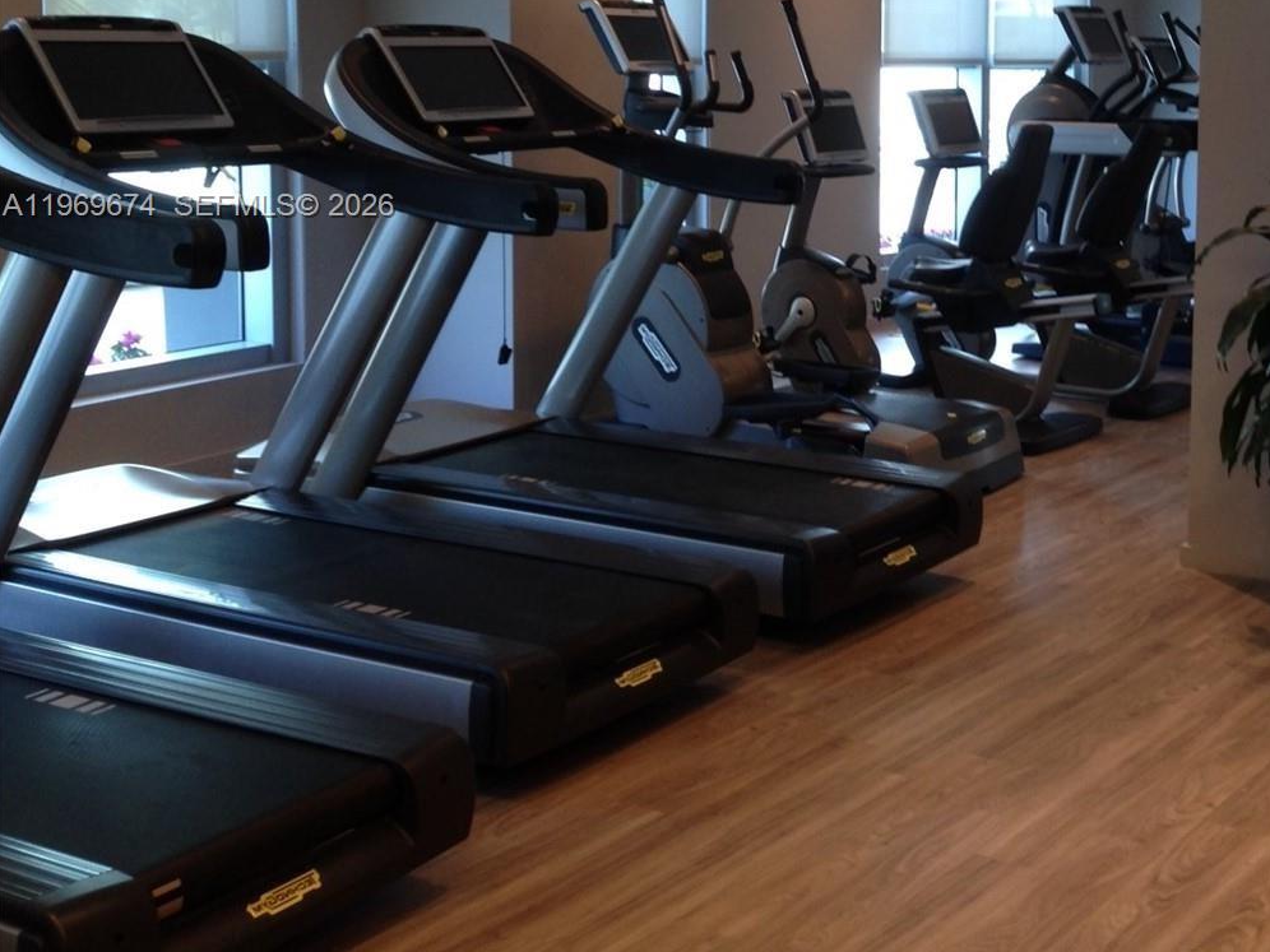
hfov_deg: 35.0
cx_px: 1018
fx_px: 1944
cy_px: 208
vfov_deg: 27.1
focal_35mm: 53
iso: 64
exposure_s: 1/20
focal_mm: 4.12
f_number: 2.4
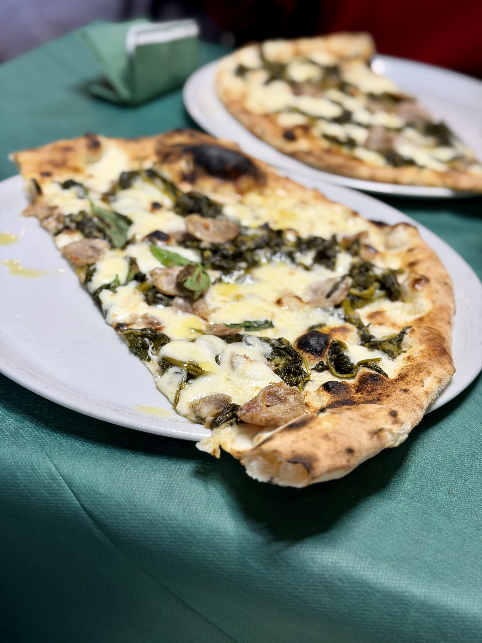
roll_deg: -9.3
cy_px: 322
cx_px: 241
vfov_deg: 39.7
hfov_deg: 30.3
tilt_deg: -33.1
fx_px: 891
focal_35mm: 48
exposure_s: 1/50
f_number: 1.78
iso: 50
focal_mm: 6.76
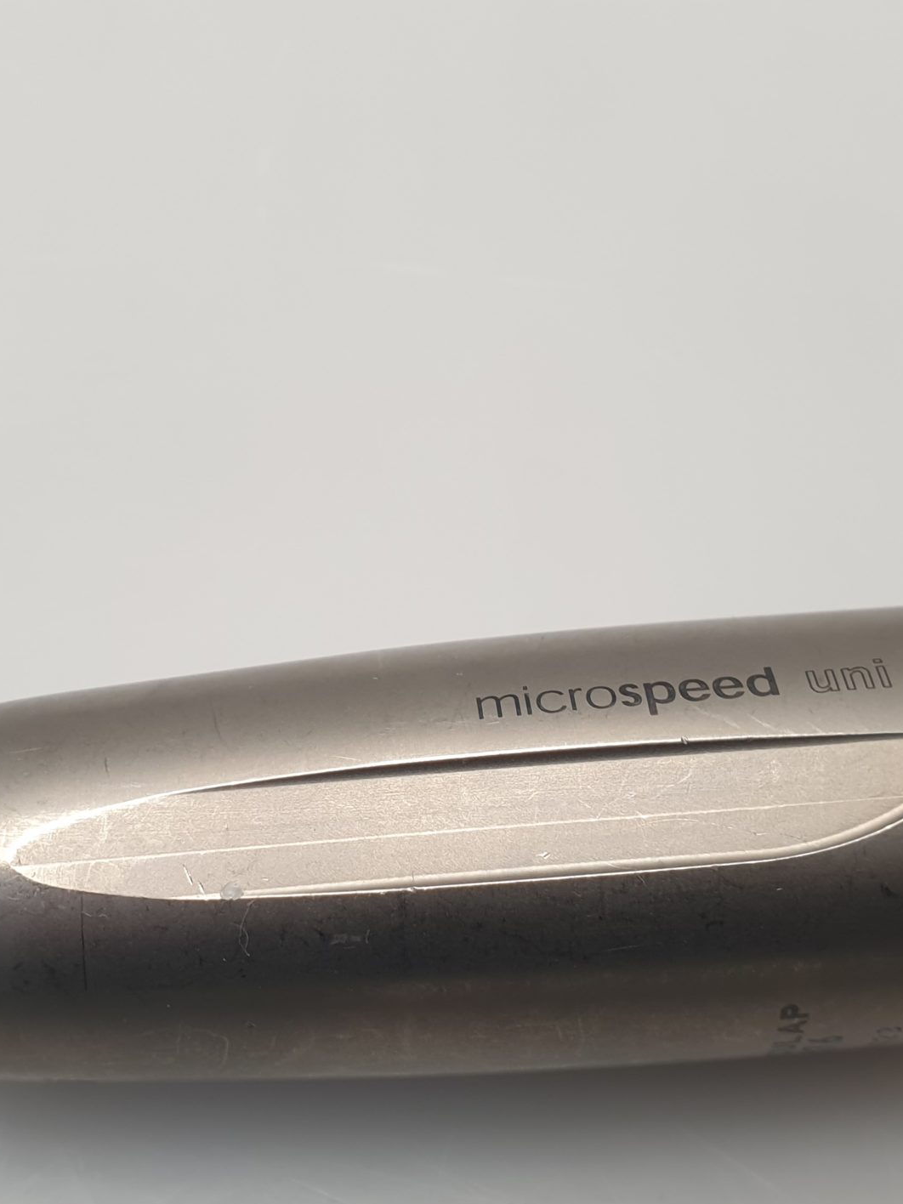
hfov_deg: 30.9
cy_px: 652
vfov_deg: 40.4
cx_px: 452
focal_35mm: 47
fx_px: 1635
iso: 64
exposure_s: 1/50
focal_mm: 4.3
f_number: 2.4
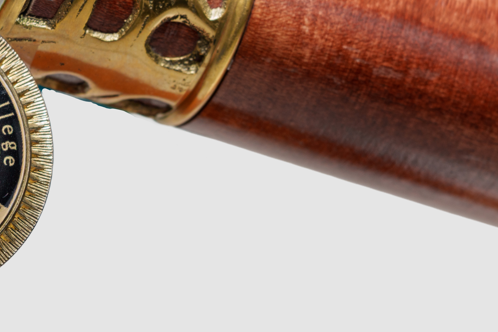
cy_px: 46
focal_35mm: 505
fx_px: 6985
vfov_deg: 2.7
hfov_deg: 4.1
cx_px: 97
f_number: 4.5
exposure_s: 1/200
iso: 160
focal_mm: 152
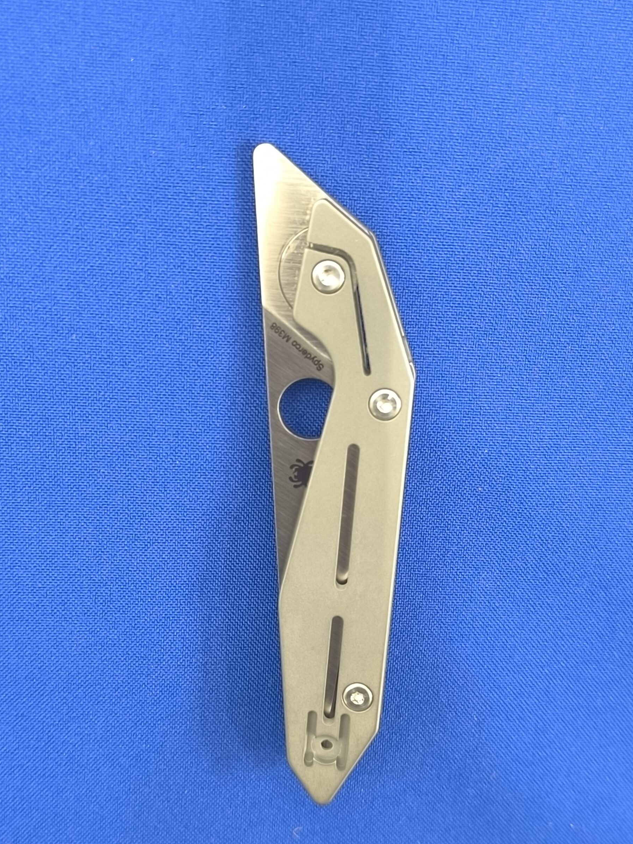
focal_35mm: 49
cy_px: 444
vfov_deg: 38.9
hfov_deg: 29.7
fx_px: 1195
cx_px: 327
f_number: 1.65
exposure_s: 1/25
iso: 1000
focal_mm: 6.14
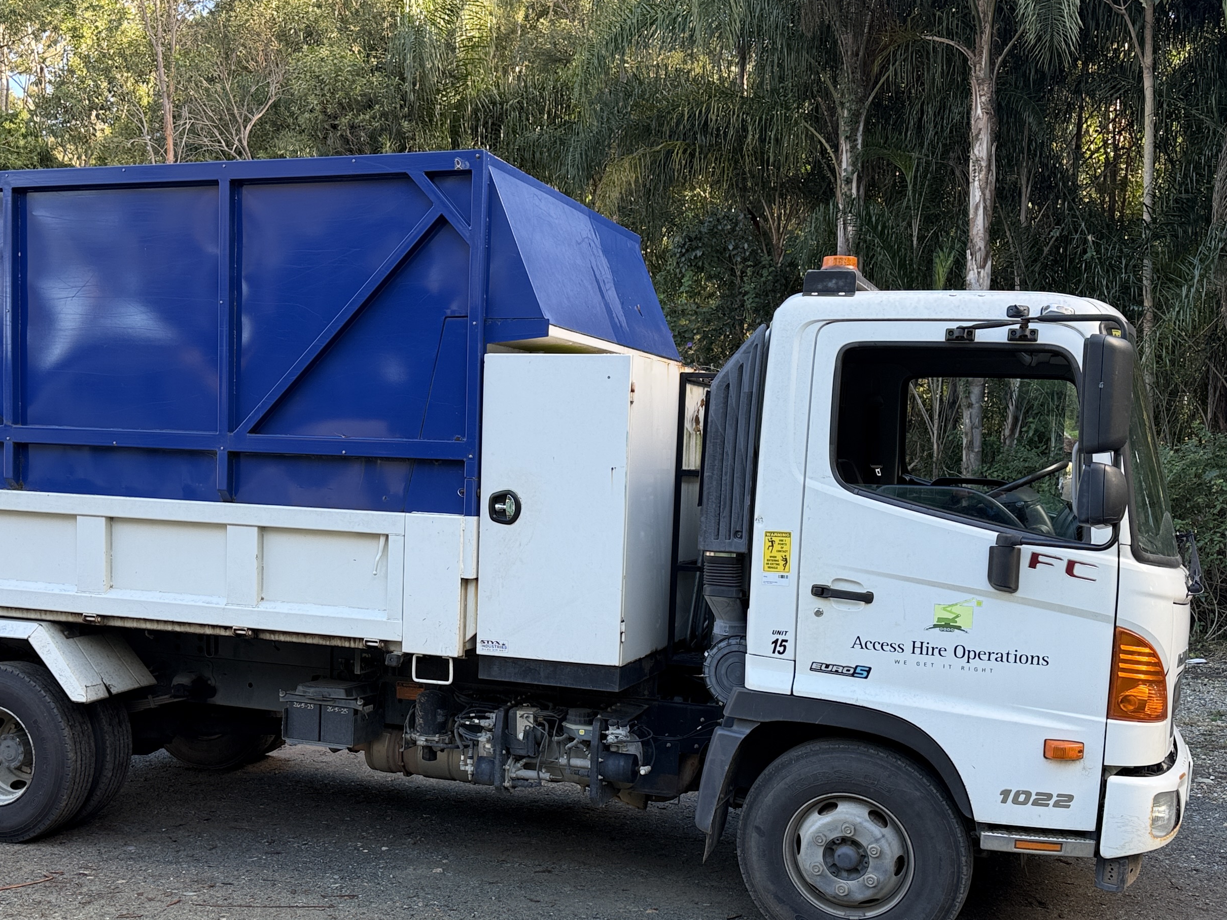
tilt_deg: -6.9
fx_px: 1418
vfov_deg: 35.8
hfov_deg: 46.6
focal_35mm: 40
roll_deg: +0.8
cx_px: 517
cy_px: 569
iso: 64
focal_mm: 6.76
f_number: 1.78
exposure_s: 1/155
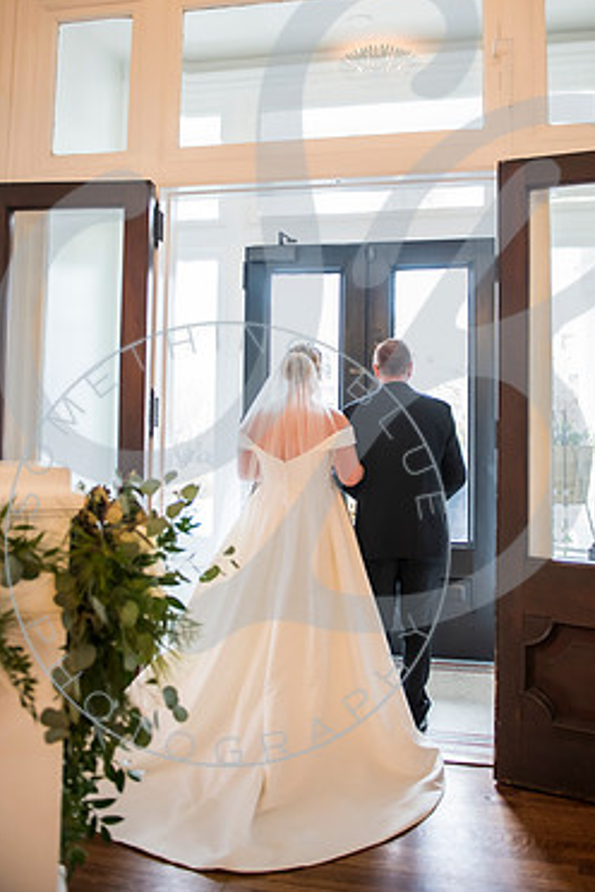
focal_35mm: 29
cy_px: 362
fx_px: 719
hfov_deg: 44.9
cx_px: 336
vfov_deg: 63.2
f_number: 2.8
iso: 1250
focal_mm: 24
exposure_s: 1/125
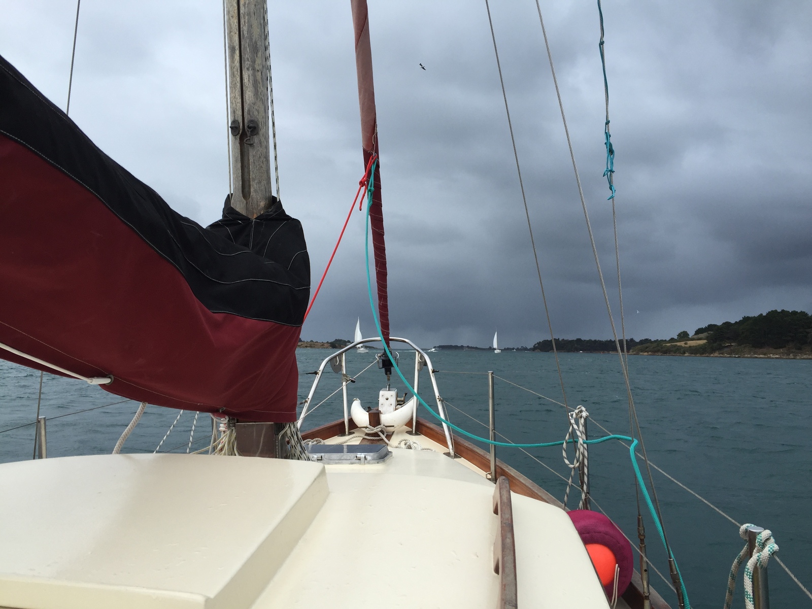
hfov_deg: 61.7
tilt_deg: +7.0
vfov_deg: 48.2
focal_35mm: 29
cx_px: 406
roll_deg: -1.7
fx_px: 680
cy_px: 304
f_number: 2.2
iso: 32
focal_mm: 4.15
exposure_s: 1/1276
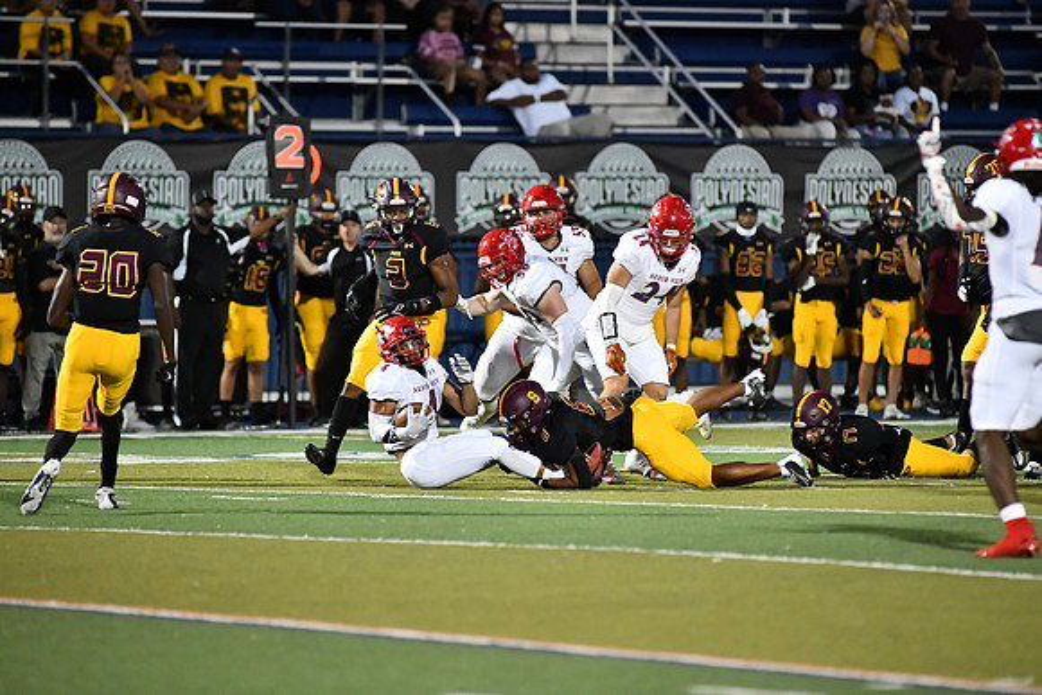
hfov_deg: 6.9
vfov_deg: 4.6
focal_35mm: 300
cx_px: 521
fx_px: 8685
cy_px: 348
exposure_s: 1/1250
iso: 7200
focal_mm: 300
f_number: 4
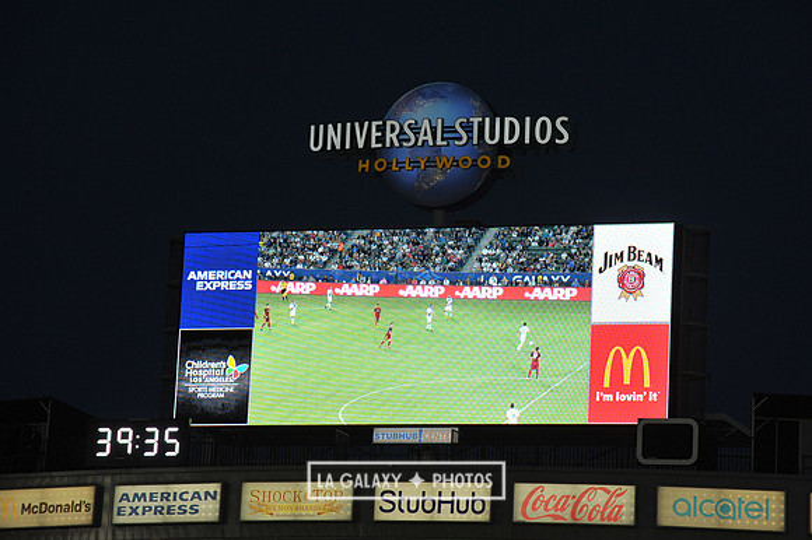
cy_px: 270
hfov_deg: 11.8
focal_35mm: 175
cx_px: 406
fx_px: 3945
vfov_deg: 7.8
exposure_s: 1/320
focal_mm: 175
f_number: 9
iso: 1250
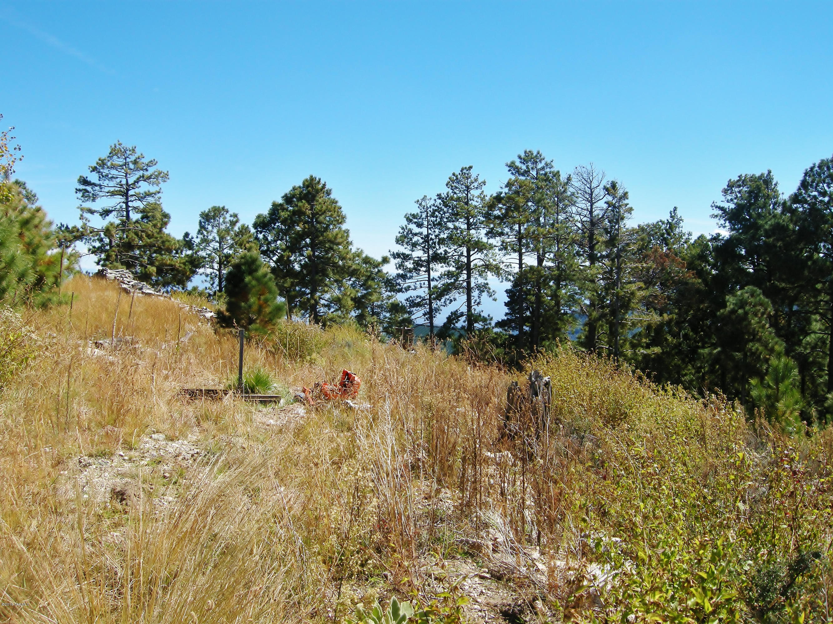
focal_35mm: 35
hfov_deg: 52.6
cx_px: 416
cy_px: 312
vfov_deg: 40.7
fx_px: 842
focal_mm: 7.5
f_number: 5.4
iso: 64
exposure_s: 1/222
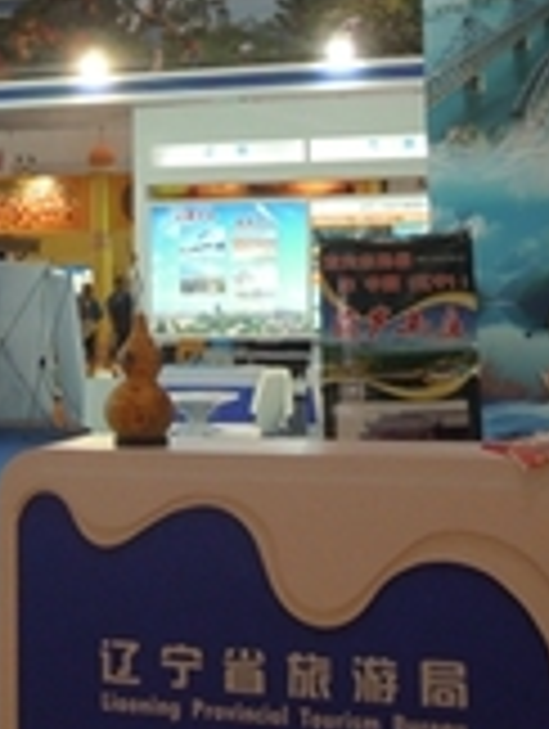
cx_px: 90
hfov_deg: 21.0
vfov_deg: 27.5
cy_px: 130
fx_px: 1455
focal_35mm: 69
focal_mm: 5
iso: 320
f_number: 2.7
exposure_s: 1/125
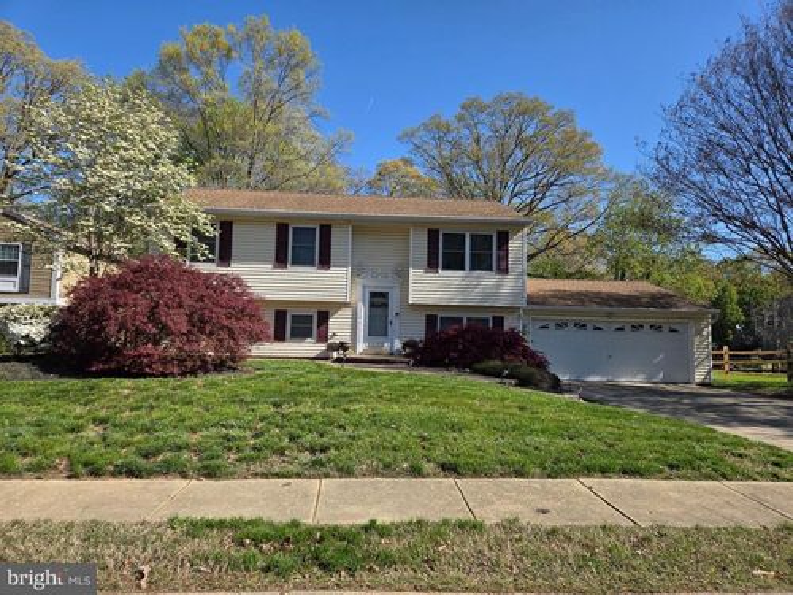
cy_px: 298
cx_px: 396
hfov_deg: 73.9
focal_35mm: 23
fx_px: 527
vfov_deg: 58.9
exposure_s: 1/4274
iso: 80
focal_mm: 5.4
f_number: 1.8
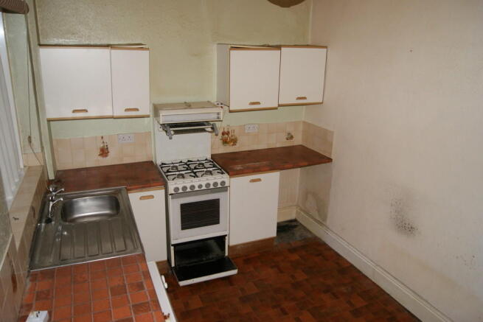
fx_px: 362
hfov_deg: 67.4
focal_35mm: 27
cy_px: 161
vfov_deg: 48.0
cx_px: 242
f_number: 5.6
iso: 400
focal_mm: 18
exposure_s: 1/60
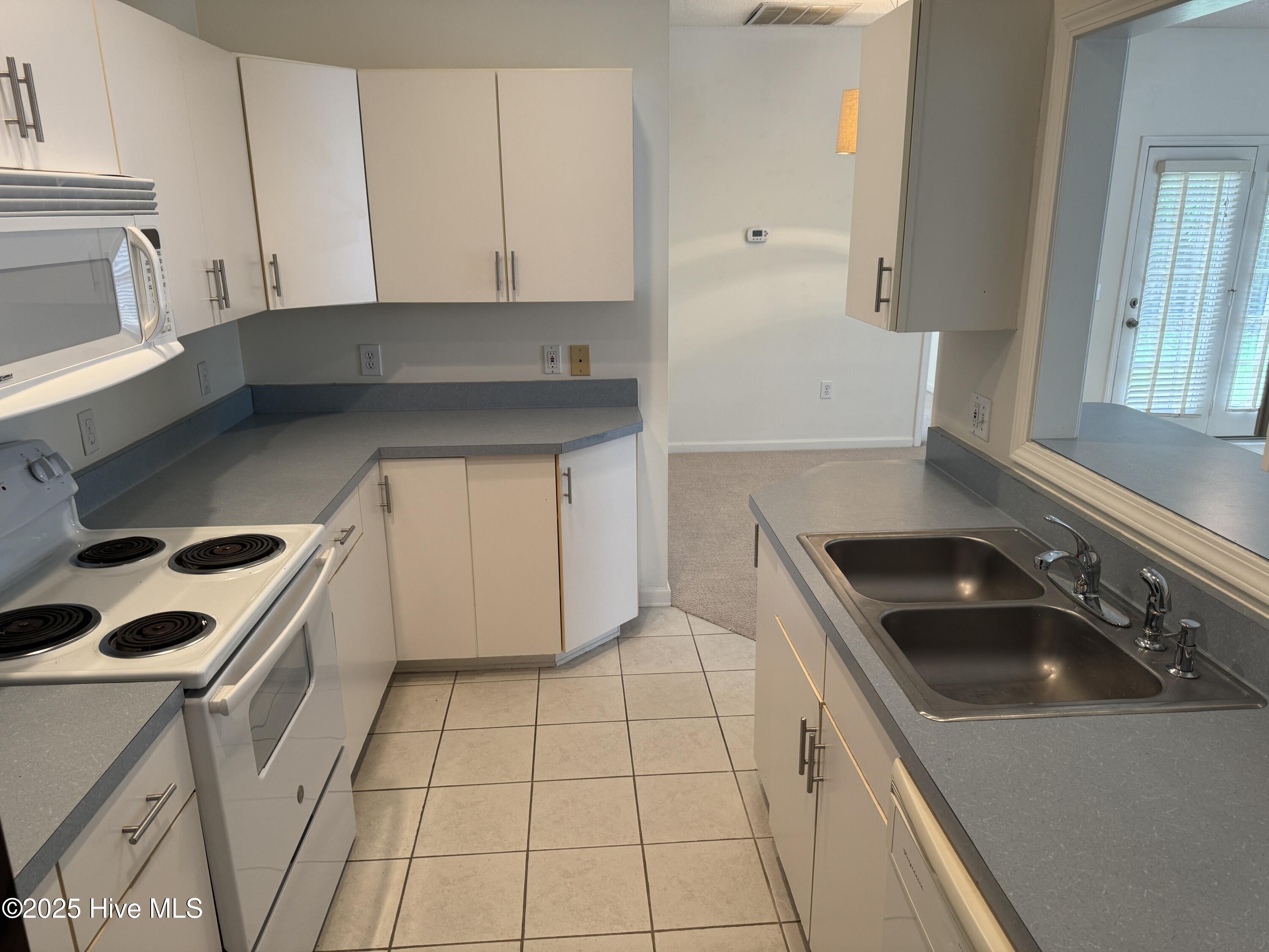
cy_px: 476
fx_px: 880
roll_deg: +0.5
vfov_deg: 56.8
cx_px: 634
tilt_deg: -16.9
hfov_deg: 71.6
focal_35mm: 24
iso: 125
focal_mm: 6.76
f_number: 1.78
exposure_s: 1/60
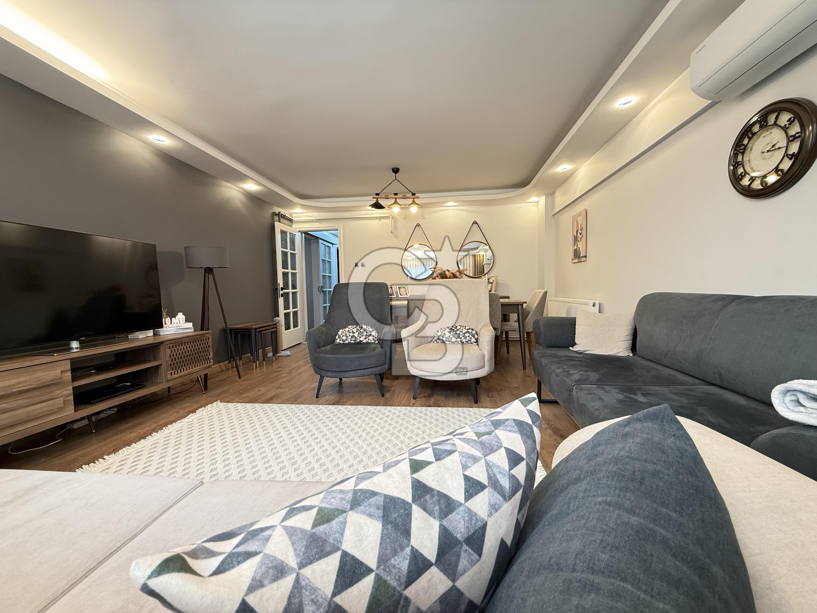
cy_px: 306
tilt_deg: -1.8
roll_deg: +1.4
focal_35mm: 14
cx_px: 408
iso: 250
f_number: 2.2
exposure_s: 1/50
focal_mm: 2.22
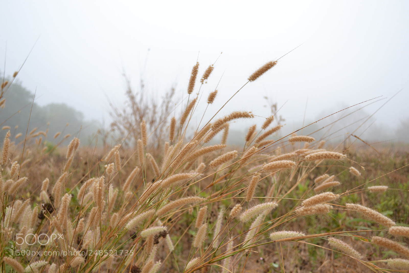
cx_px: 204
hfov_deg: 53.1
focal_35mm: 36
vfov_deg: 36.9
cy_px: 136
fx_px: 409
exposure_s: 1/160
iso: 400
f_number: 4
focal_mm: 24
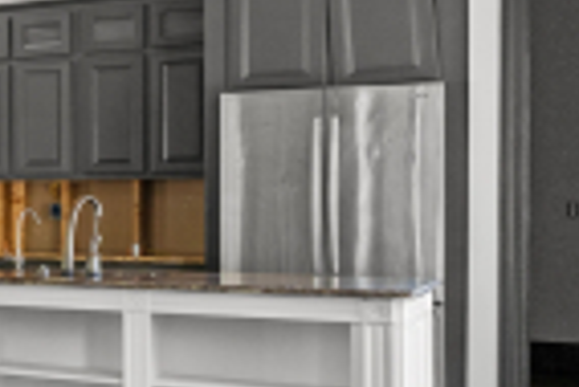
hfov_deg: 18.2
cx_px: -587
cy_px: 244
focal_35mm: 74
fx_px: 1191
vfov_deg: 18.4
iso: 400
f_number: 4
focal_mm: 14
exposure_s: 1/80
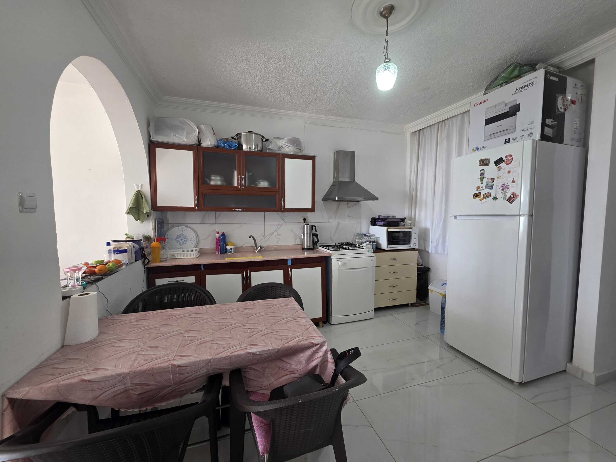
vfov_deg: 89.9
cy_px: 231
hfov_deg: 106.2
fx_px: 231
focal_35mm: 13
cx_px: 308
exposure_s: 1/100
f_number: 1.9
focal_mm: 2.2
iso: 160
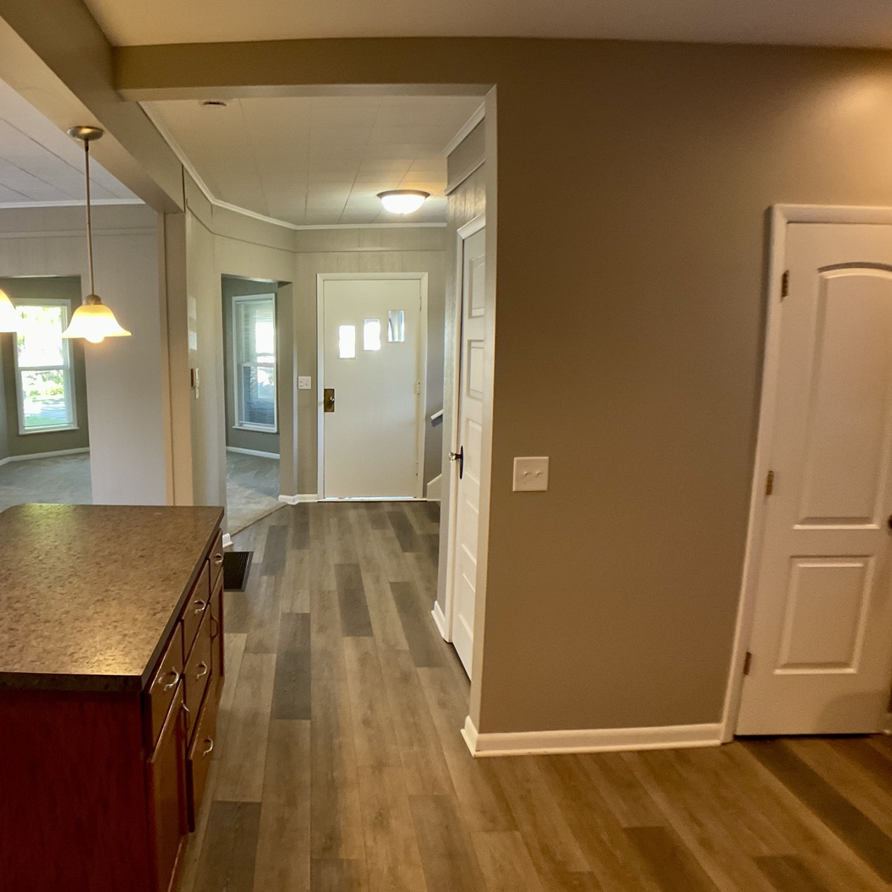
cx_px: 300
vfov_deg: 47.2
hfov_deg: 46.5
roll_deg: +0.1
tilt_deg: -8.3
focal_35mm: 35
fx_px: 1020
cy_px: 454
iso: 125
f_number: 1.8
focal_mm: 3
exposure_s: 1/50
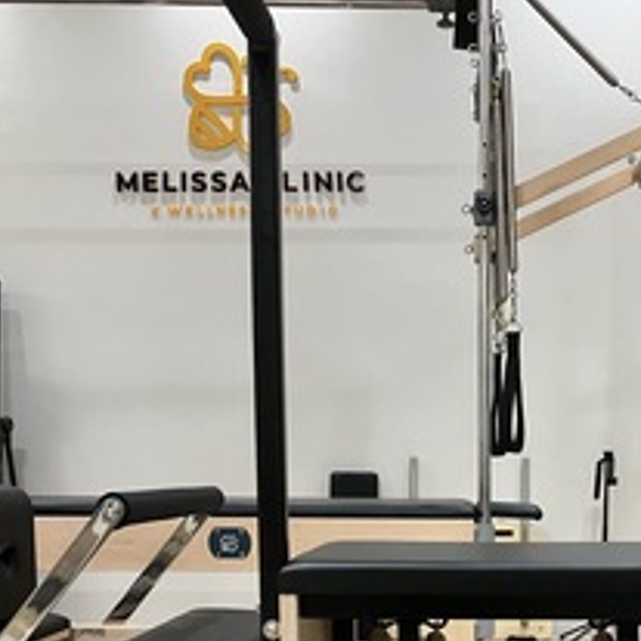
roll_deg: +0.4
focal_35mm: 55
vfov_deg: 29.0
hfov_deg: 30.5
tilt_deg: -7.7
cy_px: 650
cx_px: 491
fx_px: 1152
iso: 320
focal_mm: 3.99
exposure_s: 1/49
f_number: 1.8
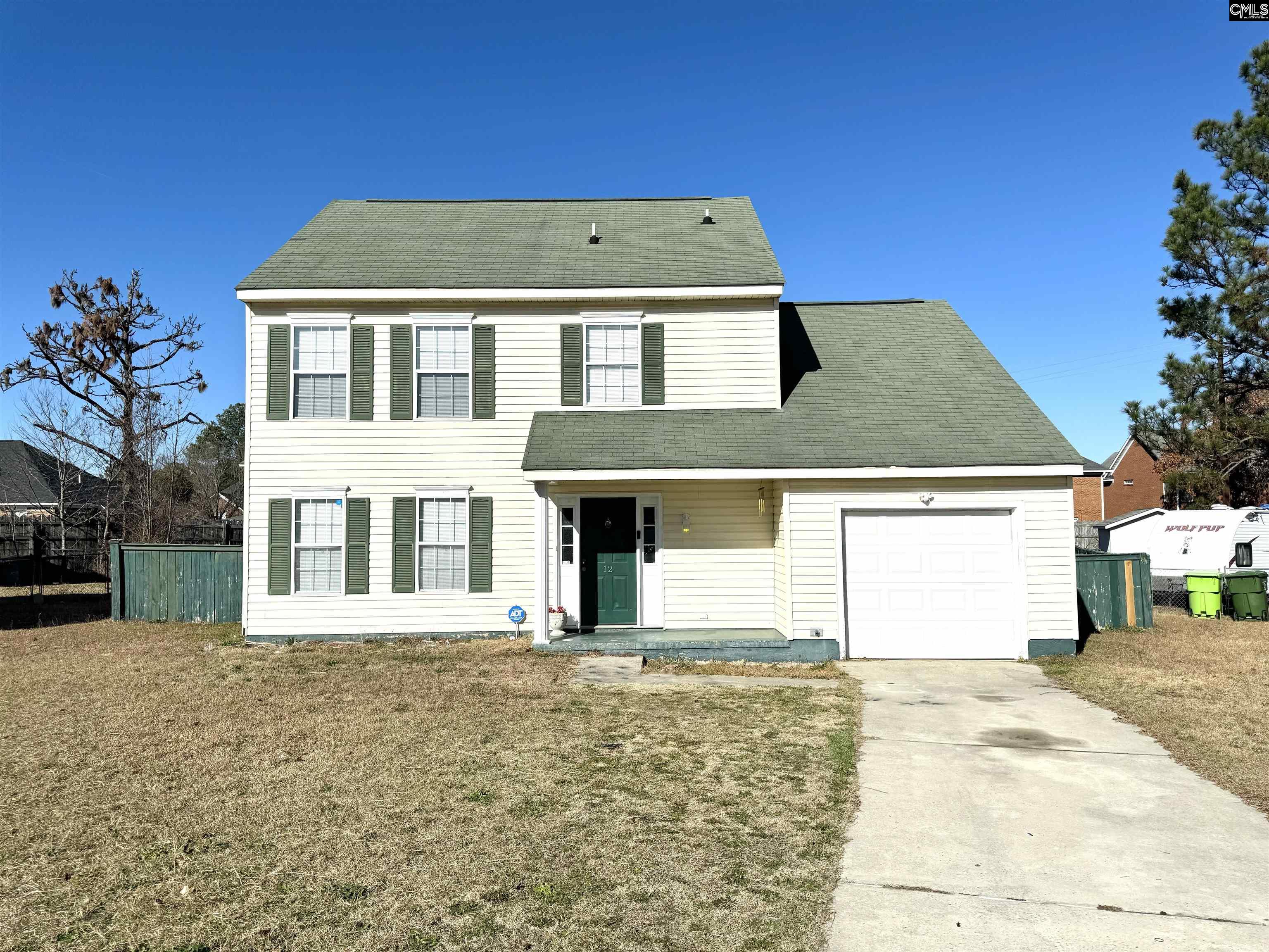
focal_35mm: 24
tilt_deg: +2.1
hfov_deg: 71.6
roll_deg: +0.3
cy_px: 476
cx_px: 634
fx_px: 880
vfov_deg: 56.8
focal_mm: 6.86
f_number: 1.78
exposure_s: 1/15152
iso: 80
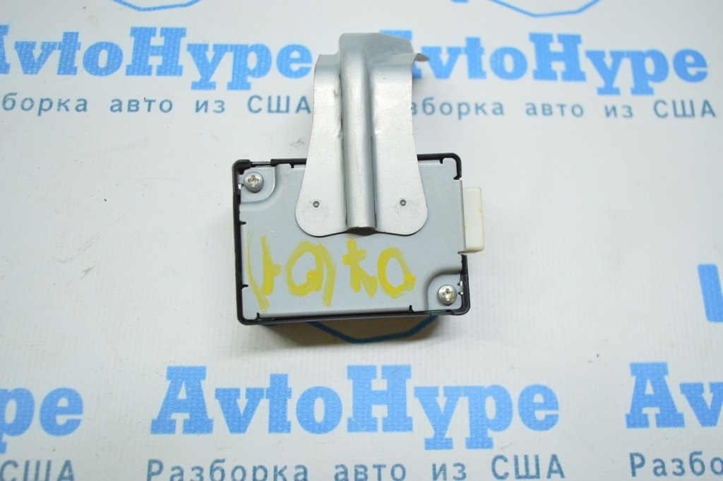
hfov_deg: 55.1
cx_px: 362
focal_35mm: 34
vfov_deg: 38.3
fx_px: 692
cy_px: 240
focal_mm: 23
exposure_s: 1/60
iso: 400
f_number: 3.8
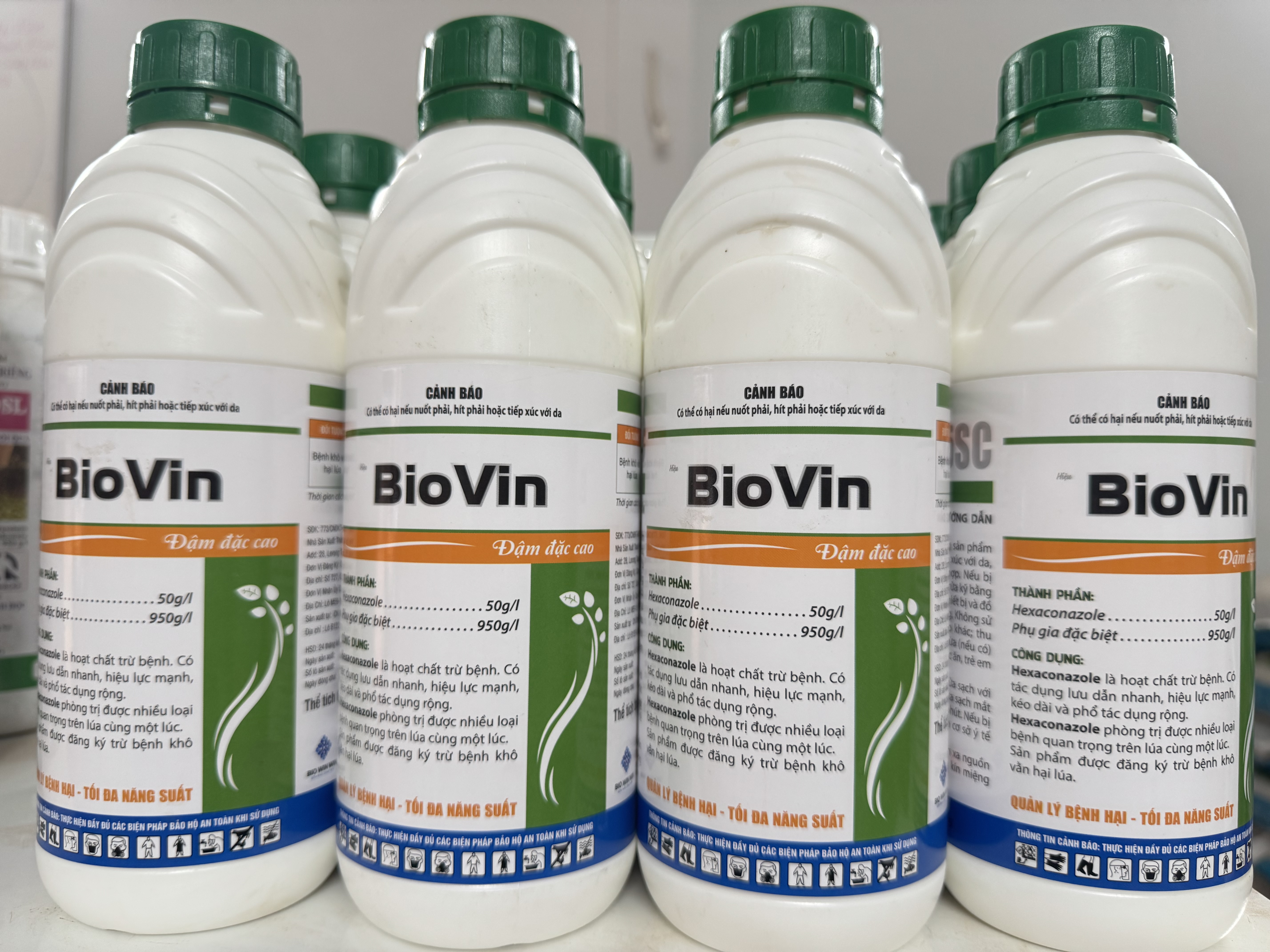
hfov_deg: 71.6
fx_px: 881
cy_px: 476
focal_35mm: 24
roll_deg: -0.9
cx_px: 635
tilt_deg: -0.6
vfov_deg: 56.8
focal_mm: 6.76
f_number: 1.78
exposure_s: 1/121
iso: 200
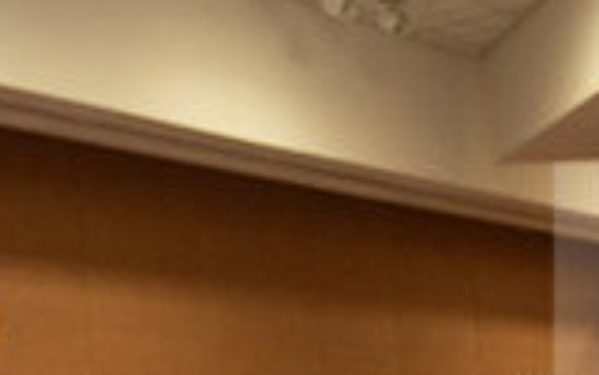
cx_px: 442
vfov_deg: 9.5
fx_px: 2171
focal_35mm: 133
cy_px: 617
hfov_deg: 15.6
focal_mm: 36
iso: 1600
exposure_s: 1/200
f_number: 3.2
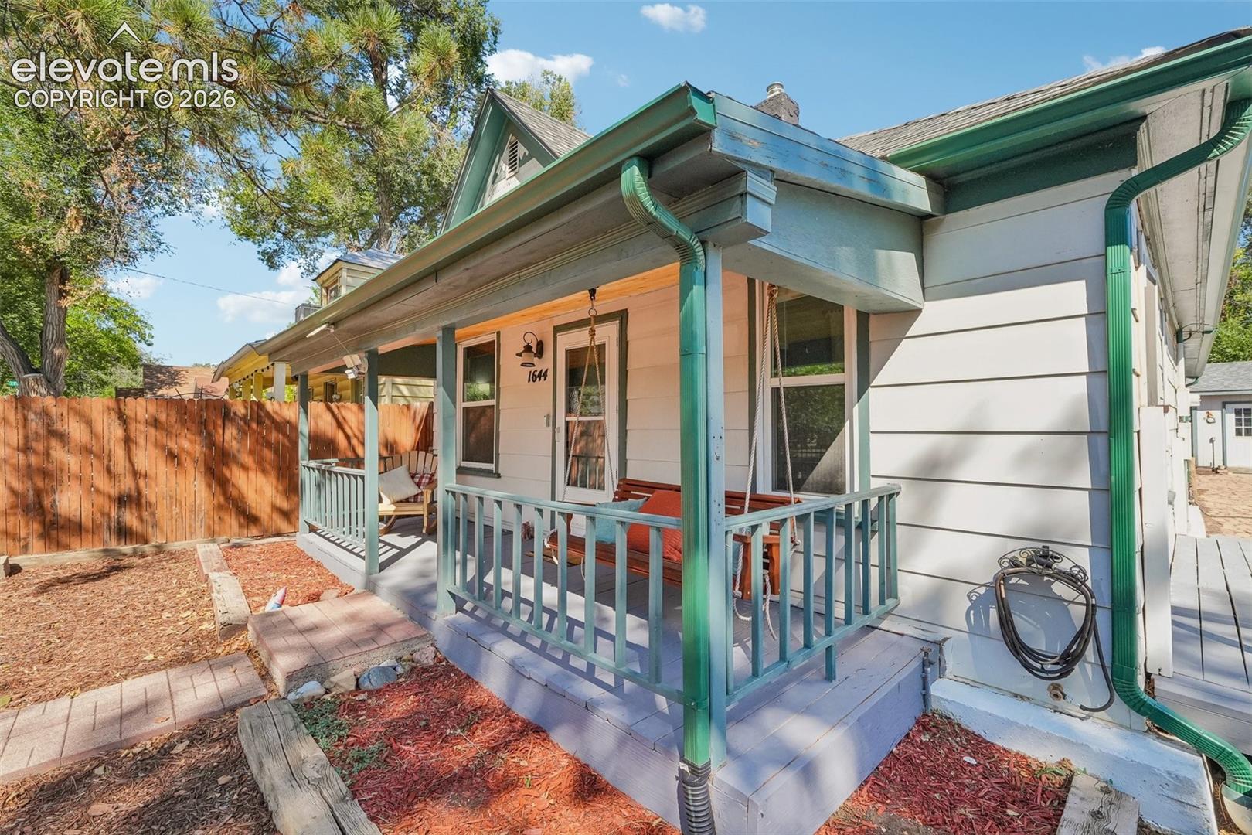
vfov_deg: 77.3
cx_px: 626
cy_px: 418
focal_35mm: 15
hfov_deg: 100.4
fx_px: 522
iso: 800
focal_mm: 10
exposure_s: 1/500
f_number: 8
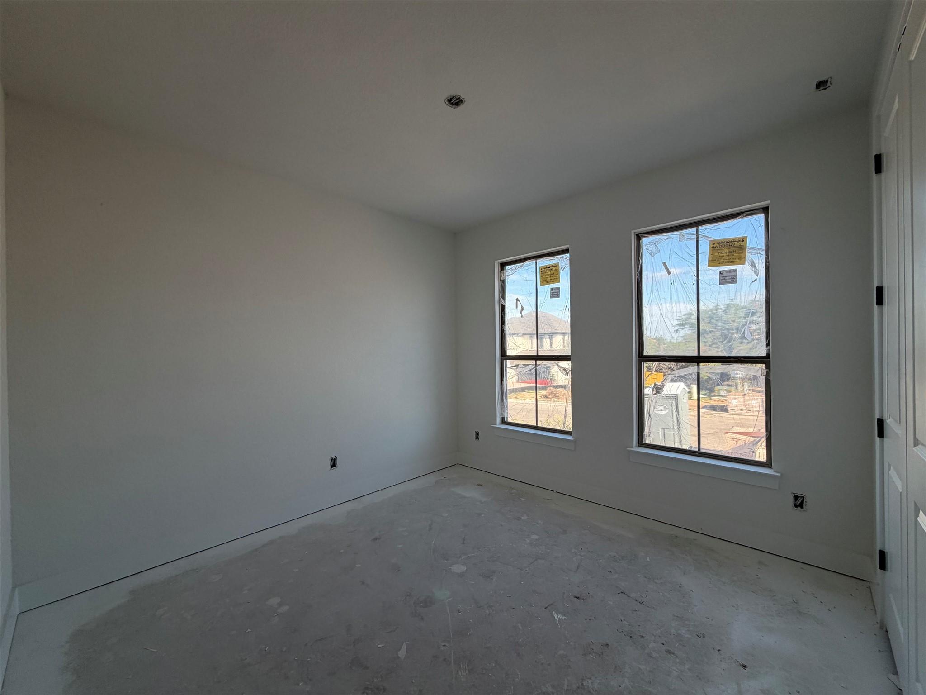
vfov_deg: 85.7
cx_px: 463
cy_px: 348
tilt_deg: -0.4
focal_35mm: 14
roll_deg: +1.3
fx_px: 375
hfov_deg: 102.1
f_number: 2.2
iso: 50
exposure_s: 1/131
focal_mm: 2.22
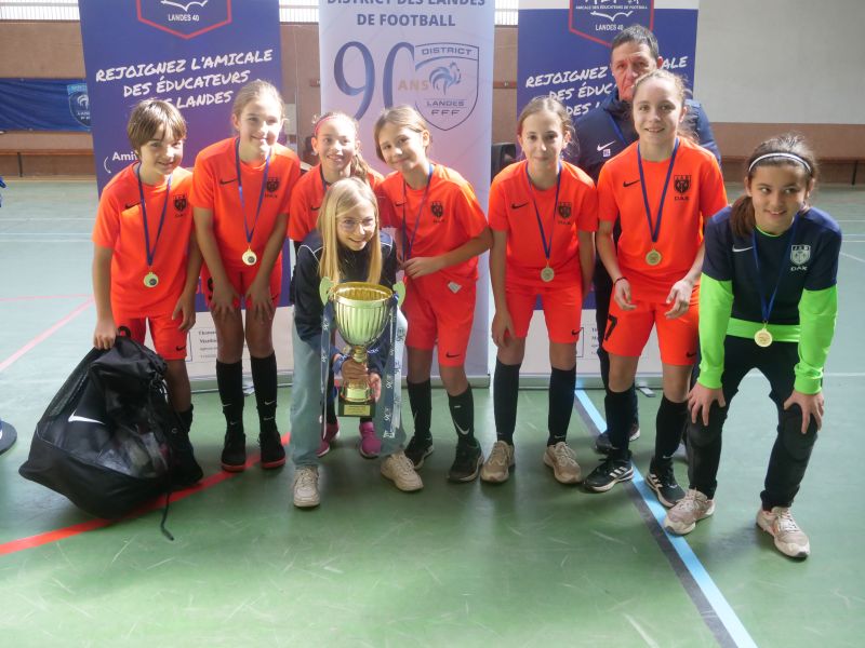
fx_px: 850
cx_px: 432
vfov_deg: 41.8
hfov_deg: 54.0
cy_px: 324
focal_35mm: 34
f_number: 5.6
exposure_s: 1/250
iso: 2500
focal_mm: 17
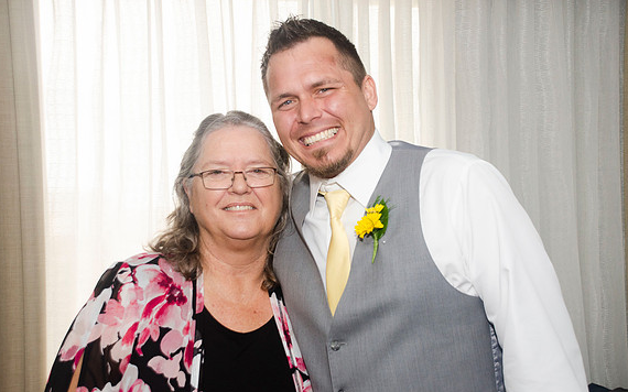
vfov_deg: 22.0
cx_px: 314
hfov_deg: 34.6
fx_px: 1010
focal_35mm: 59
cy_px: 193
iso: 400
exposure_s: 1/250
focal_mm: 38
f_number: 5.6
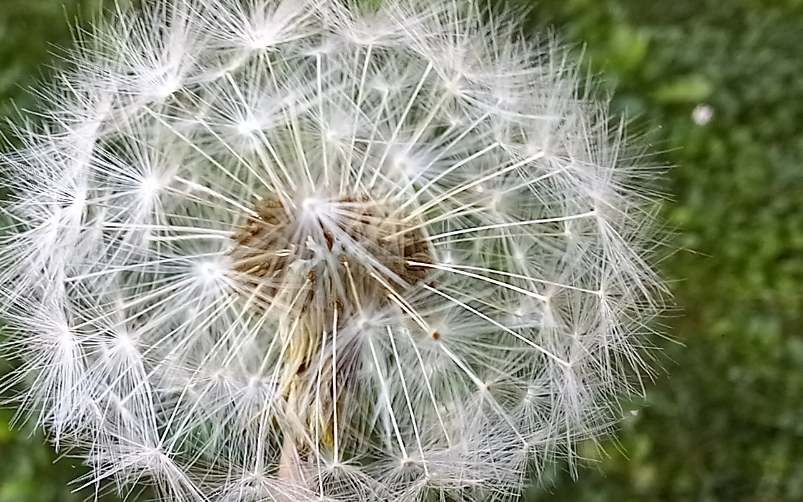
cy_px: 308
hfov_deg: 57.7
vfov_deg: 38.1
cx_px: 321
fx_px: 722
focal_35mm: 33
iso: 40
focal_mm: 2.13
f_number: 2.4
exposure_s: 1/60
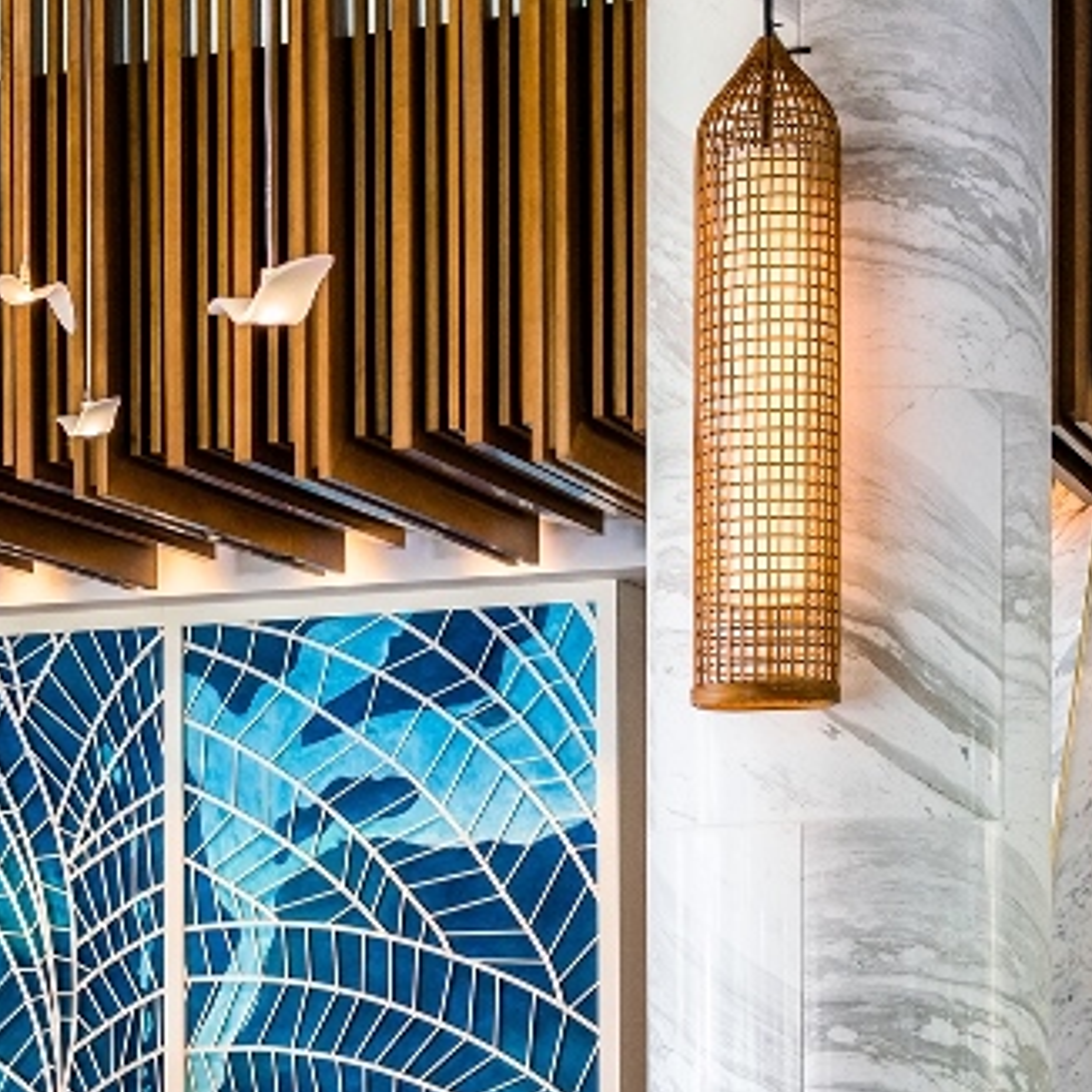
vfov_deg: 15.7
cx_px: -223
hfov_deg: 15.4
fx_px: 3890
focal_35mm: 109
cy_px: 1092
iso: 500
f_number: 4.5
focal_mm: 35
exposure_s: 1/80
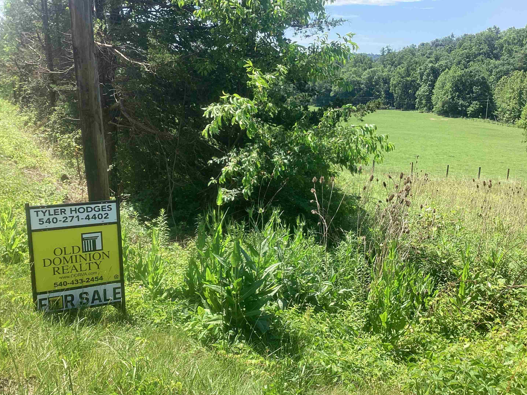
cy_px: 204
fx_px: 502
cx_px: 275
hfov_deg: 55.3
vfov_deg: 42.9
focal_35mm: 33
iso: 25
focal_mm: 3.3
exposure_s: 1/379
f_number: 2.4
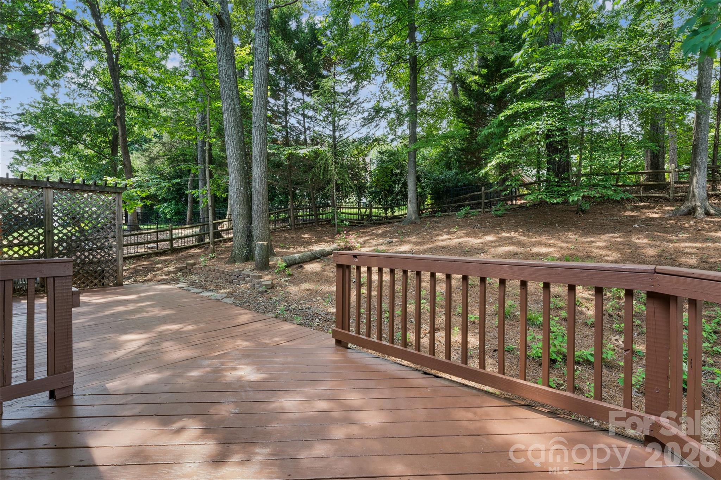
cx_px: 360
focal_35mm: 16
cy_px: 240
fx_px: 326
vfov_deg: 72.7
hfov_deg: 95.7
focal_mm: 16.3
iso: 100
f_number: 22
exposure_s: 1/1.25
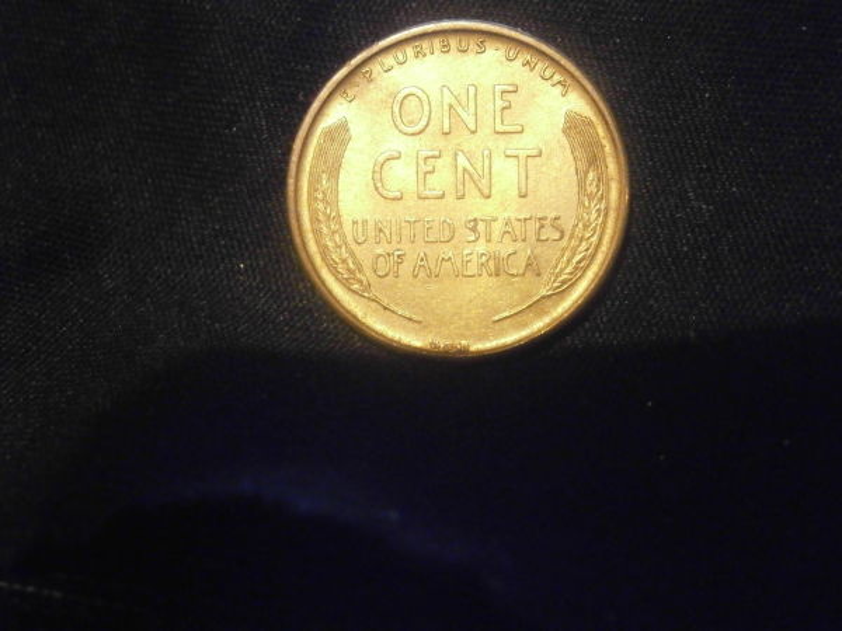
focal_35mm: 47
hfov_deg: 40.4
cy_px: 316
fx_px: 1143
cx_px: 421
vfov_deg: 30.9
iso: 1250
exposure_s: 1/15
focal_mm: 8.3
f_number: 3.4
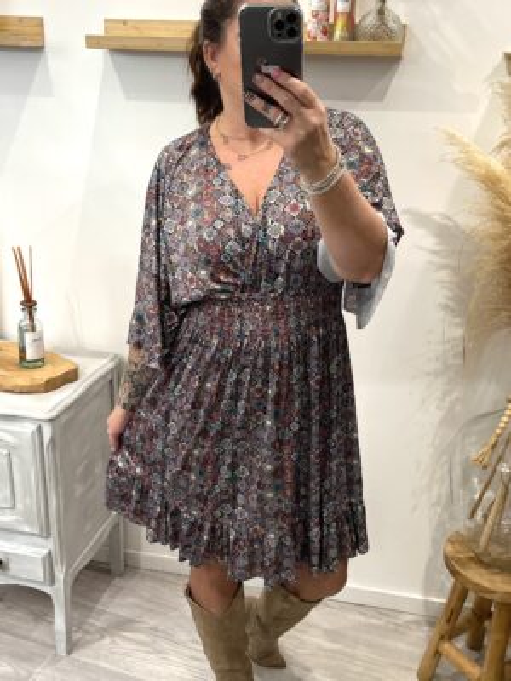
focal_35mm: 25
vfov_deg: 69.4
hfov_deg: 54.9
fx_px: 492
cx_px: 256
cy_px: 340
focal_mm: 5.1
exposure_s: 1/100
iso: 125
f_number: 1.6
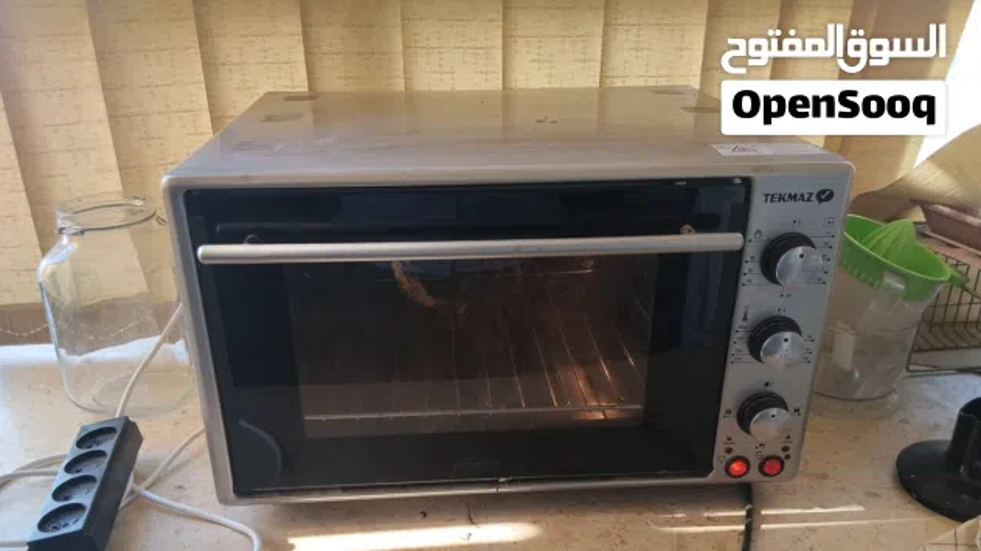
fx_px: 832
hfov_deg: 61.0
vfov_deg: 36.3
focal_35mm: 32
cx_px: 487
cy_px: 359
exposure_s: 1/50
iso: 80
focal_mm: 3.96
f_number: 1.8
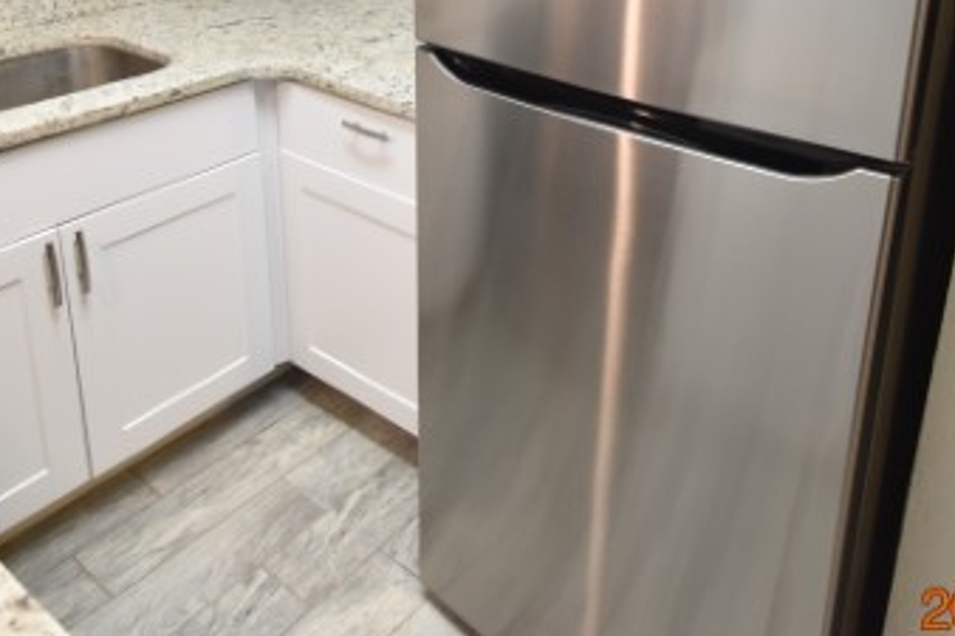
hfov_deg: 58.5
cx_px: 548
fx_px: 848
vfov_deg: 37.6
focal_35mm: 32
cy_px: 34
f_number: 3.5
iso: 800
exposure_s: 1/45
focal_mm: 10
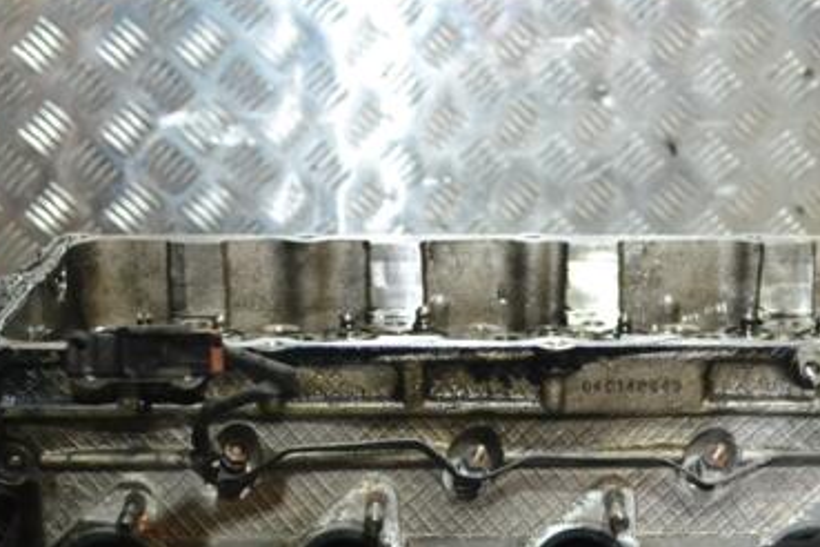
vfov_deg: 17.4
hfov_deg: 25.9
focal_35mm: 78
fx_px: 1777
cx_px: 531
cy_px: 378
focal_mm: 32
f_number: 4.8
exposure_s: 1/60
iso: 2800
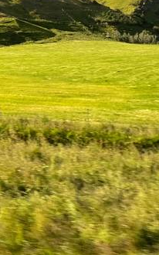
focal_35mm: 67
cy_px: 76
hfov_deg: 18.8
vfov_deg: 30.3
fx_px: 465
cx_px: -7
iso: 32
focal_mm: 3
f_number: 1.8
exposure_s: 1/120
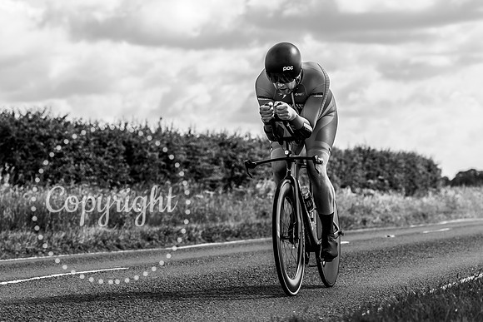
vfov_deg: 11.0
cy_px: 159
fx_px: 1679
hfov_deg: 16.4
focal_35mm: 125
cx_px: 294
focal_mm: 91
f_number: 4.5
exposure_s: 1/1000
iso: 125
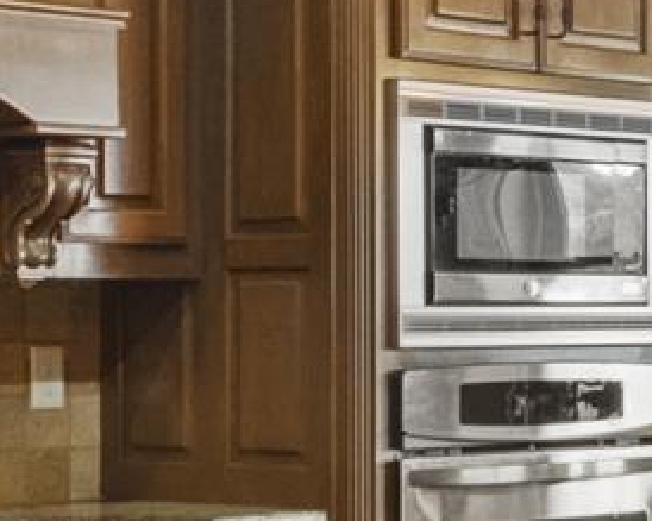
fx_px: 2643
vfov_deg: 11.2
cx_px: 742
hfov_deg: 13.7
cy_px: 427
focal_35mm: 137
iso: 800
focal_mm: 10.5
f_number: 8
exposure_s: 1/20
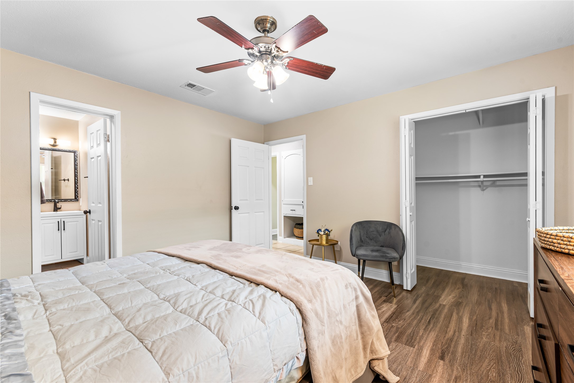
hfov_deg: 100.4
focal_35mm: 15
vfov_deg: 77.3
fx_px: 239
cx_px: 287
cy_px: 192
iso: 100
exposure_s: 2
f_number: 11
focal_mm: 10
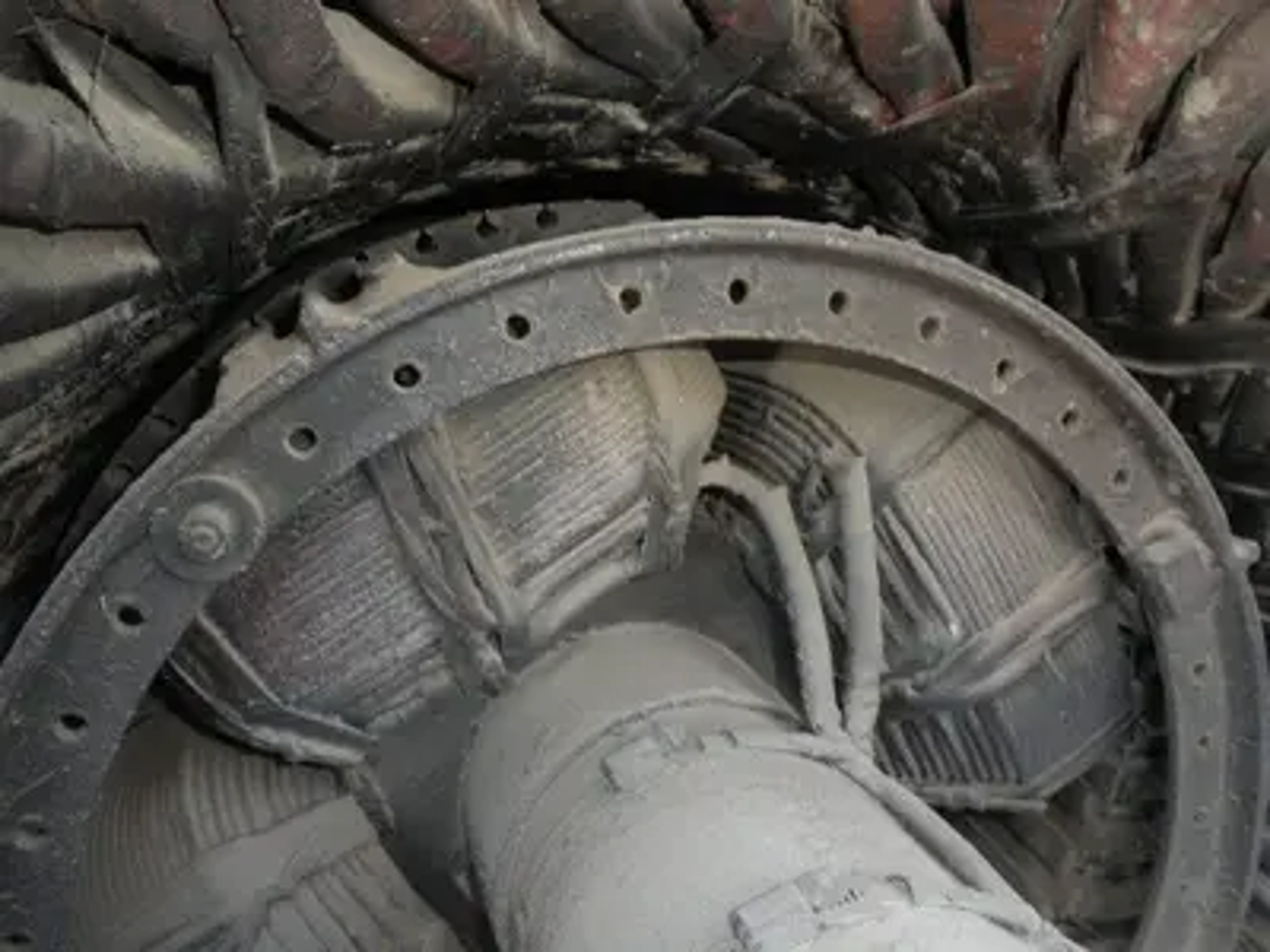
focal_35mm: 28
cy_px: 476
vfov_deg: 49.7
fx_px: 1027
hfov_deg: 63.4
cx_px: 635
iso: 200
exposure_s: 1/30
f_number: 3
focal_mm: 5
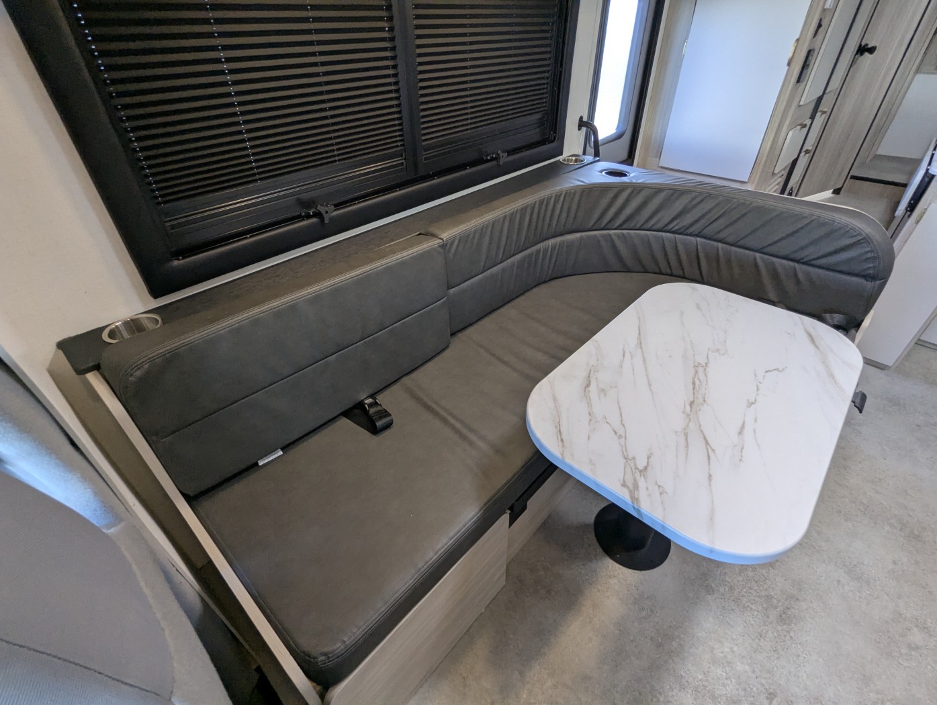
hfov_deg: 94.4
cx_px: 468
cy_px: 352
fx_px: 434
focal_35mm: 16
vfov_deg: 78.2
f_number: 2.2
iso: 156
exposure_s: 1/102
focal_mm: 2.35
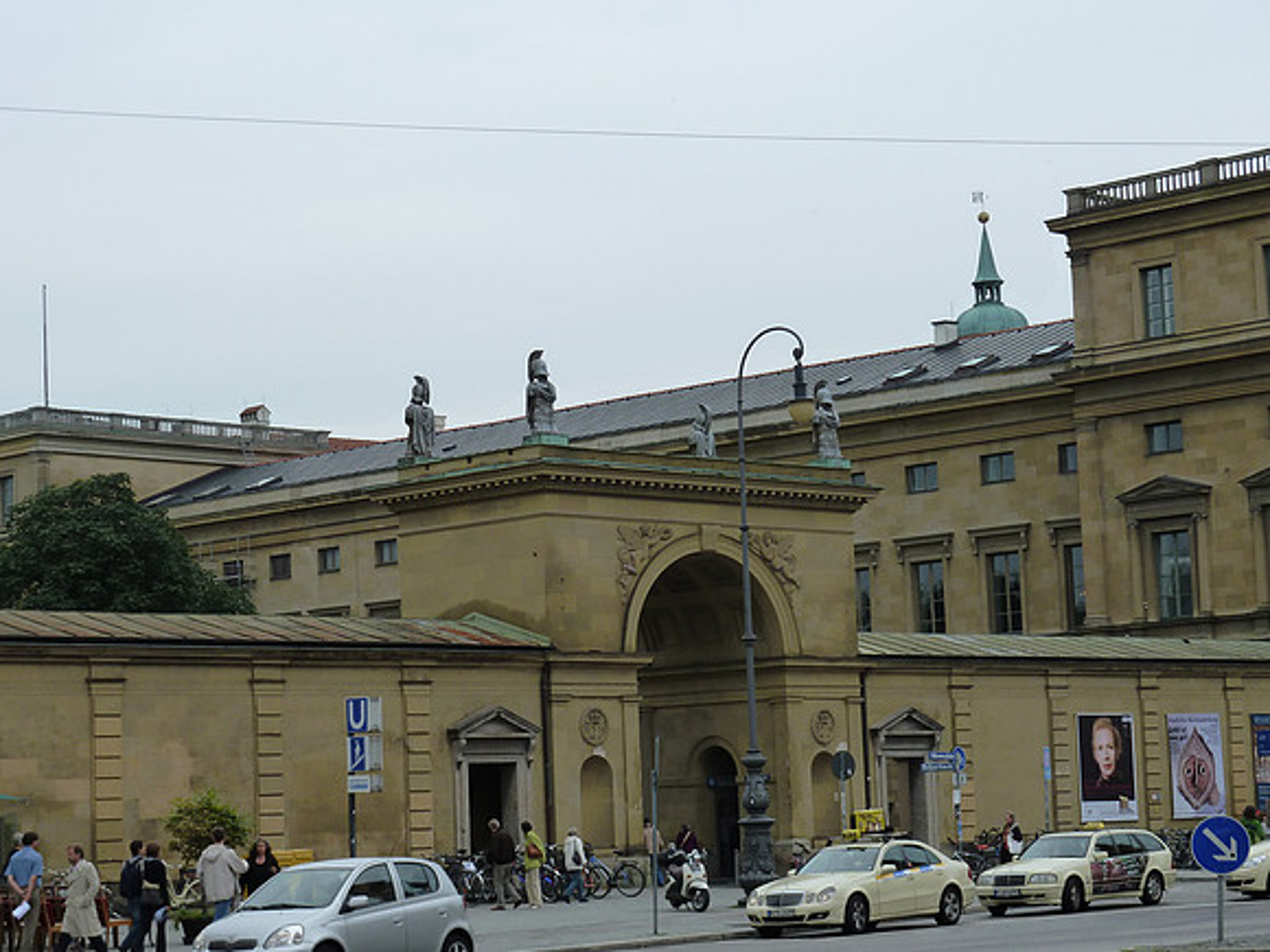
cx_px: 635
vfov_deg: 17.8
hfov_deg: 23.6
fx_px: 3045
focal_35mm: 83
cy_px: 476
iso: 125
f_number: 4.5
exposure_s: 1/400
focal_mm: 13.7
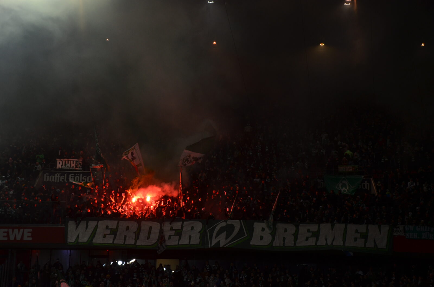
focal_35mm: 93
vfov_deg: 14.6
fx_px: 1119
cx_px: 217
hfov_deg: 22.0
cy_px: 144
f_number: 5.3
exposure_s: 1/250
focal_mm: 62
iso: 400
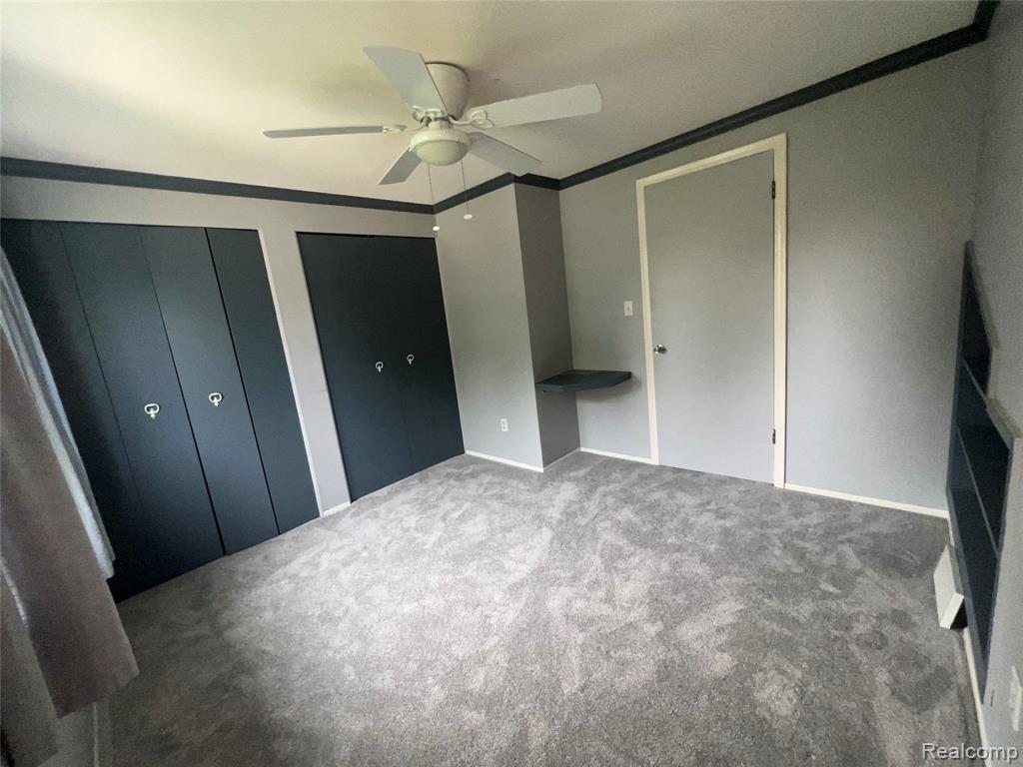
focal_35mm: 13
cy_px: 384
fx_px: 384
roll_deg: +7.0
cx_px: 512
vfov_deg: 89.9
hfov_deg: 106.2
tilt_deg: -11.2
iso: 125
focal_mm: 1.57
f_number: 1.8
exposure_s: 1/102
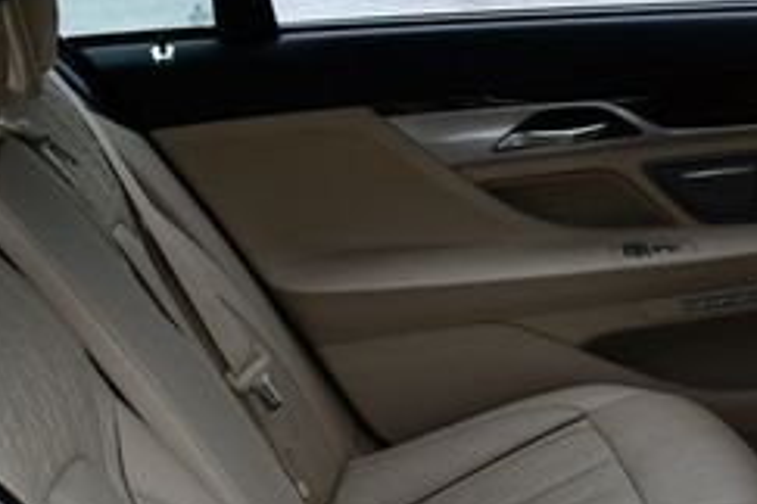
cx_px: 723
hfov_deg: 20.9
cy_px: 591
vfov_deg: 14.0
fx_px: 1997
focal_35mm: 95
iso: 280
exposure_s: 1/250
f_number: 5.6
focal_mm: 18
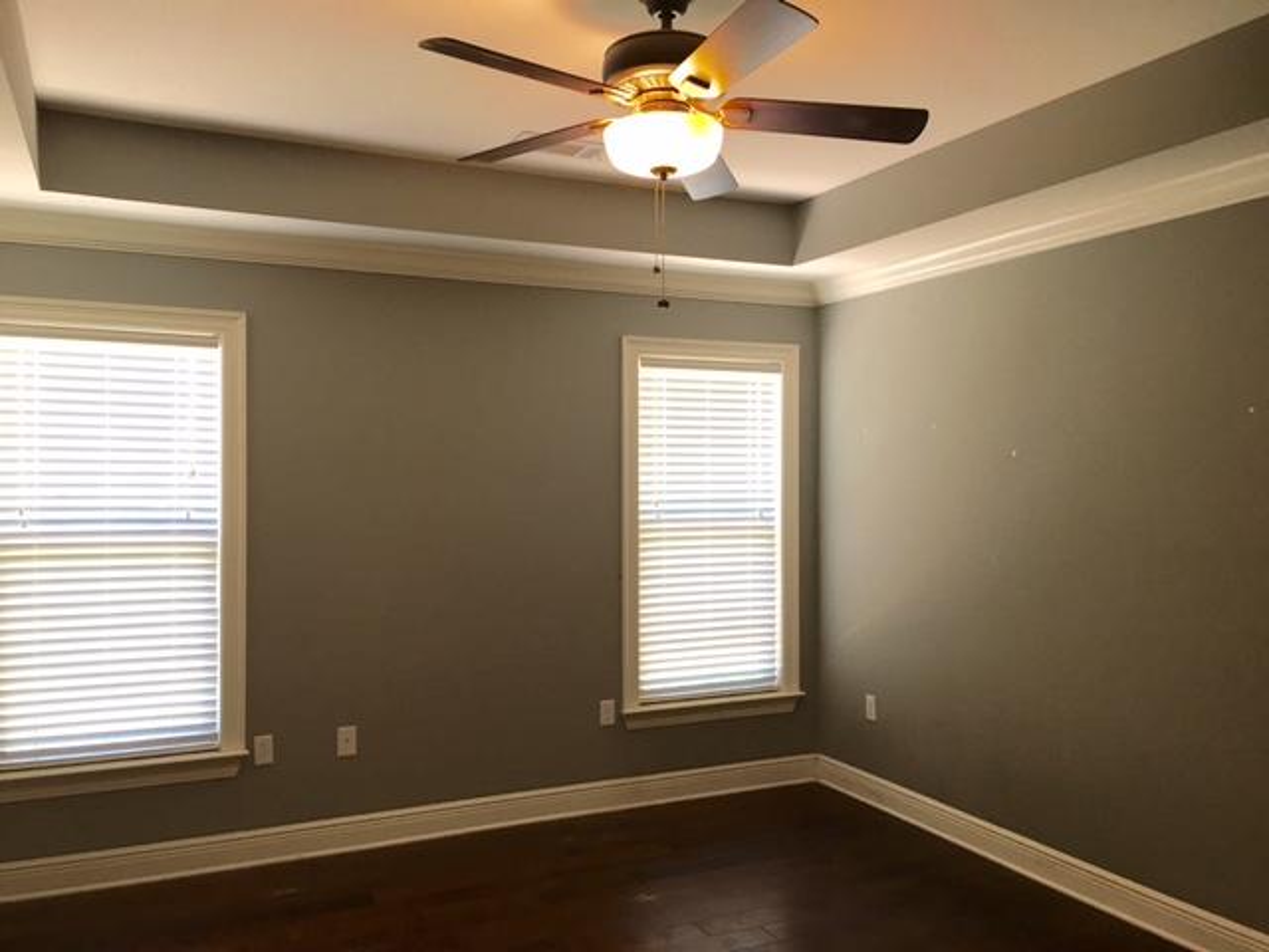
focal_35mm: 29
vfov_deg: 48.2
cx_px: 634
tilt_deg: +0.6
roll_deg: -0.1
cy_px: 476
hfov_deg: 61.7
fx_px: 1063
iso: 40
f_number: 2.2
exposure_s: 1/15
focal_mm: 4.15
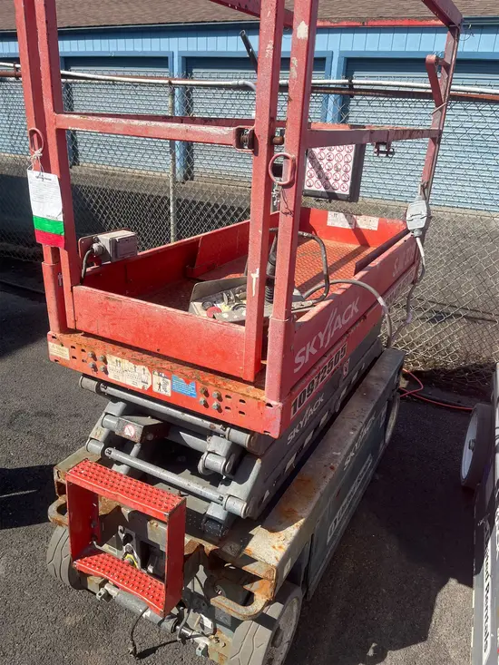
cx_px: 250
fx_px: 500
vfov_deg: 67.3
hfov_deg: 53.1
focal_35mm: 26
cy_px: 332
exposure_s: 1/2571
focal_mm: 5.1
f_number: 1.6
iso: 50
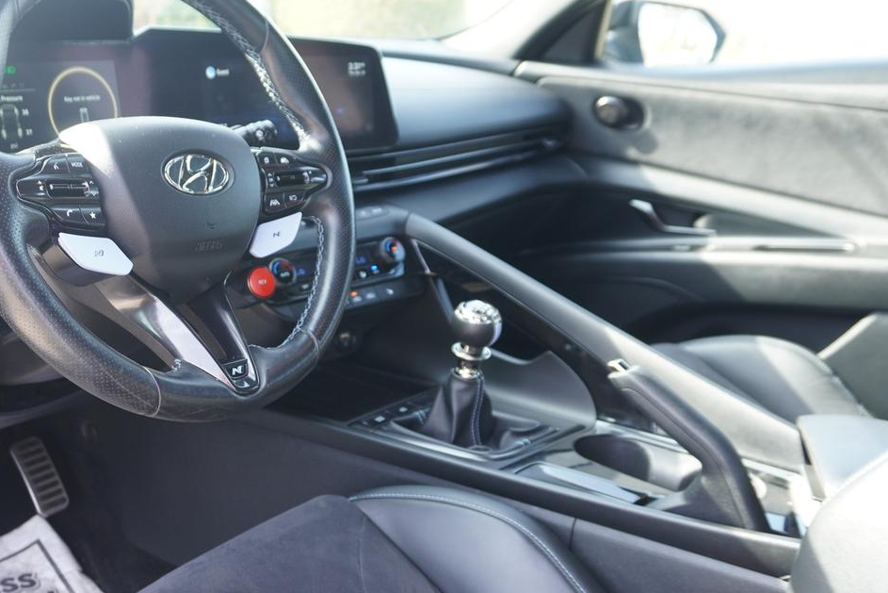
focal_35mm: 39
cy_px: 324
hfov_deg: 49.5
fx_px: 954
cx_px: 341
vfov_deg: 34.5
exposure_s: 1/60
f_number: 4
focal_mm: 19
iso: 320
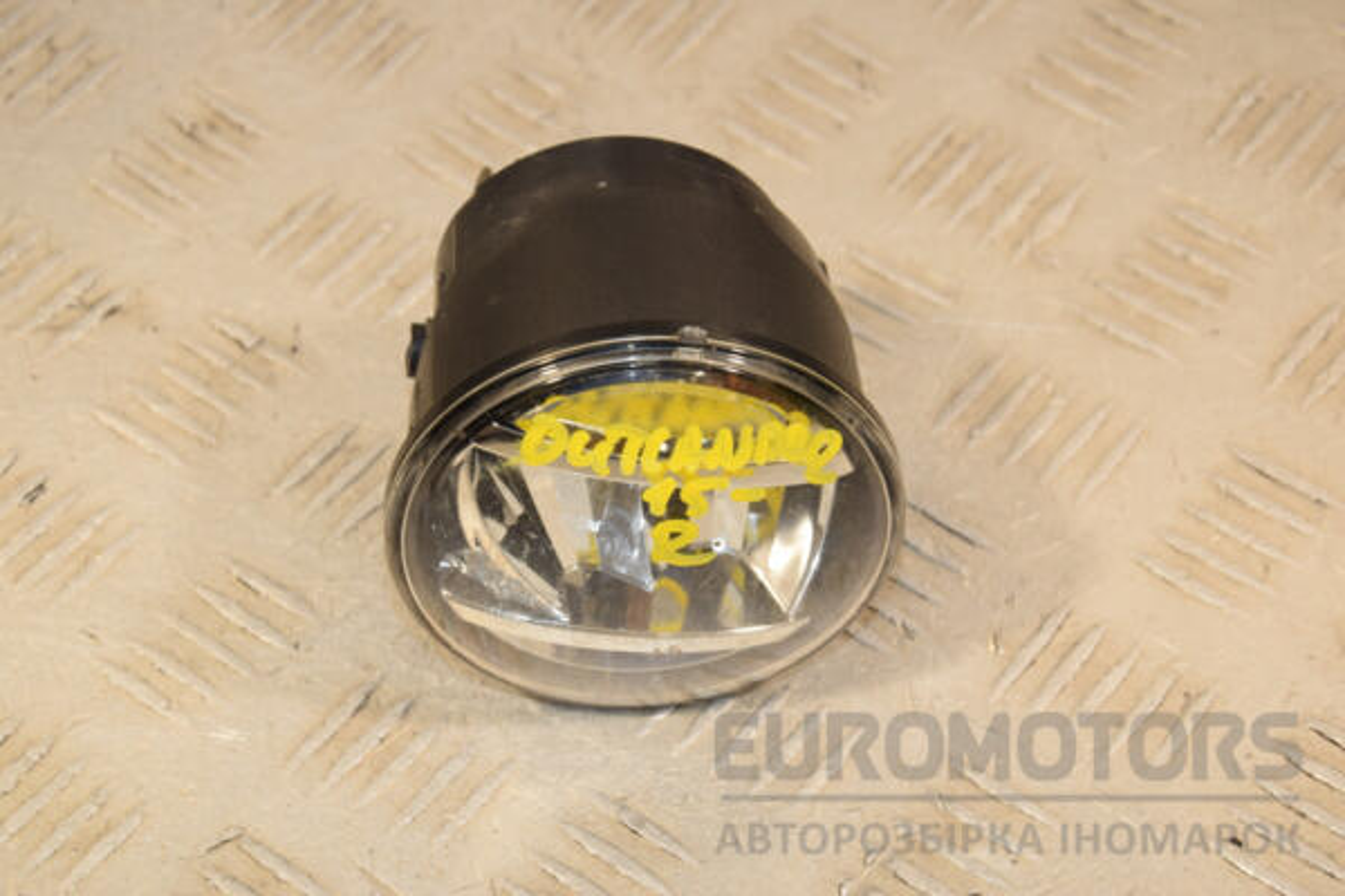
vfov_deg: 13.0
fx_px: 3923
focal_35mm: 105
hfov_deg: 19.5
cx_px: 672
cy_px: 448
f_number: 8
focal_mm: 70
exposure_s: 1/200
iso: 800
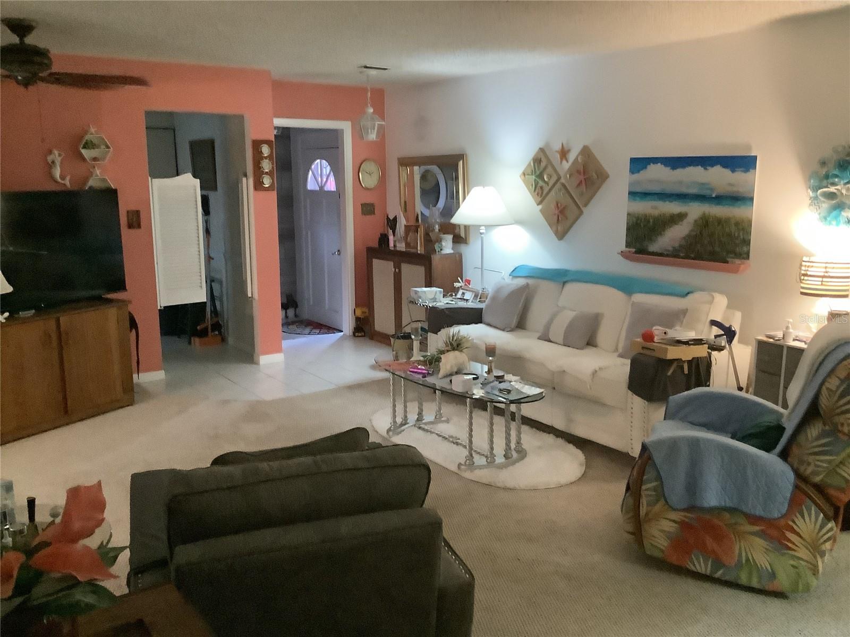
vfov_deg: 45.4
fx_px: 761
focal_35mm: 31
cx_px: 425
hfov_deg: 58.4
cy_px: 318
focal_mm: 3.3
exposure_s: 1/30
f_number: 2.4
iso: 640
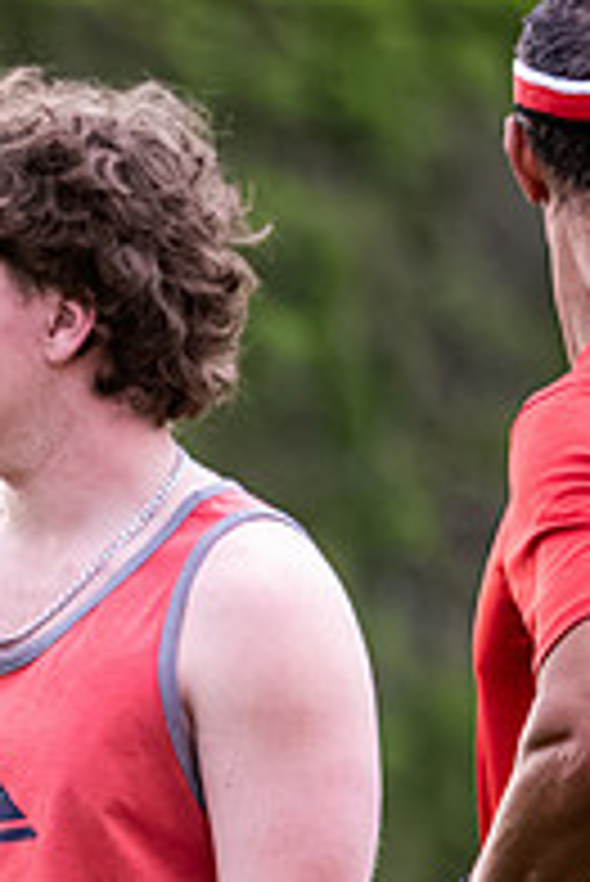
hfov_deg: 1.5
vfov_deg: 2.2
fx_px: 22649
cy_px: 902
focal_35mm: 923
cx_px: -536
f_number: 2.8
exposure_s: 1/1250
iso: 3200
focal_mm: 150
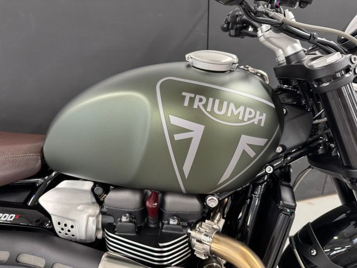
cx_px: 178
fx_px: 248
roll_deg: +2.0
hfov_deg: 71.6
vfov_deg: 56.8
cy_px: 134
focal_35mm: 24
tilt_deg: -22.6
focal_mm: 6.76
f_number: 1.78
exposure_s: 1/50
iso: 320
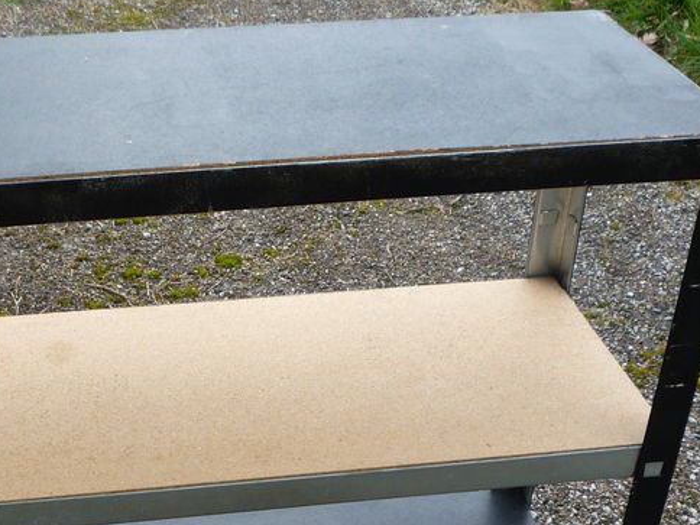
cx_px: 207
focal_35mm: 62
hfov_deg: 30.8
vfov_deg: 23.1
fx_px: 1254
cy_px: 456
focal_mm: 5.2
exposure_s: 1/60
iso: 100
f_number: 3.3
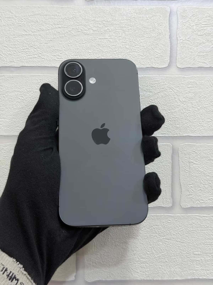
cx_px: 106
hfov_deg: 30.3
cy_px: 142
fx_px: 394
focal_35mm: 48
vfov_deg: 39.7
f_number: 1.78
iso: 80
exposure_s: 1/100
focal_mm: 6.76
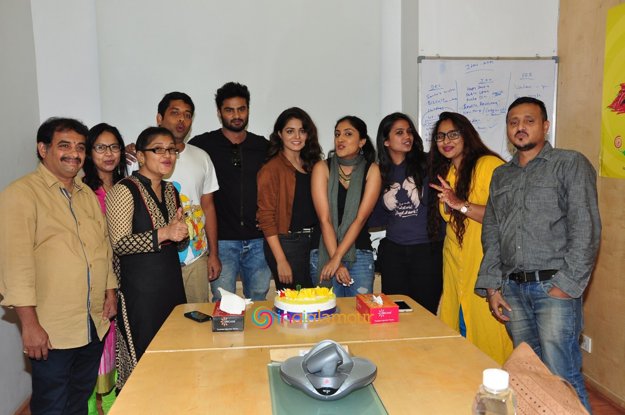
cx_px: 312
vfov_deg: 41.6
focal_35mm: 32
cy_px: 208
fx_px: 546
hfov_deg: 59.5
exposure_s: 1/125
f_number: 7.1
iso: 400
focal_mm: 21
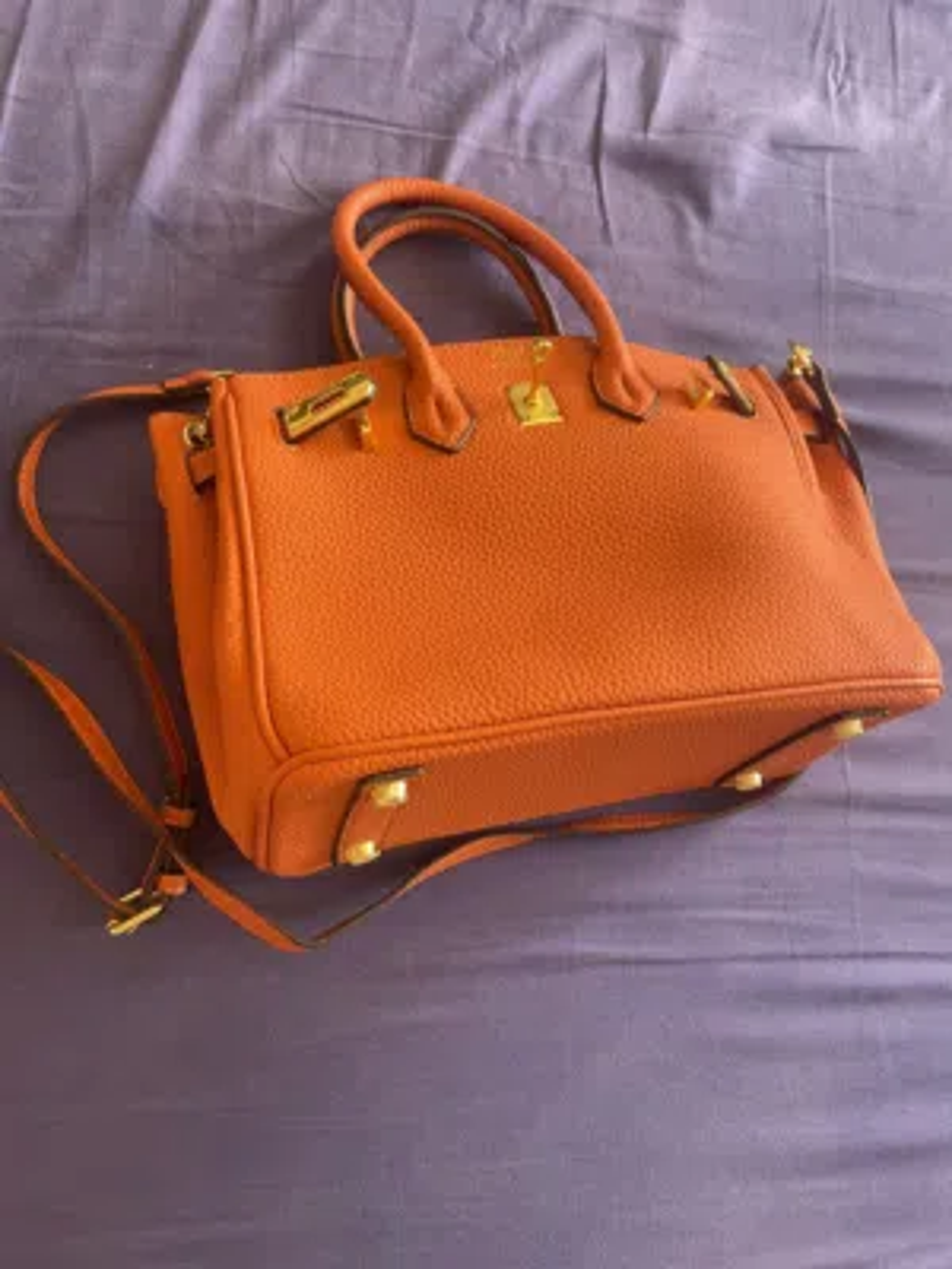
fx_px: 953
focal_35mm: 26
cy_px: 634
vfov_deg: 67.3
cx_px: 476
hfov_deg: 53.1
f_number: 1.6
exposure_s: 1/94
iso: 125
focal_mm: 4.2
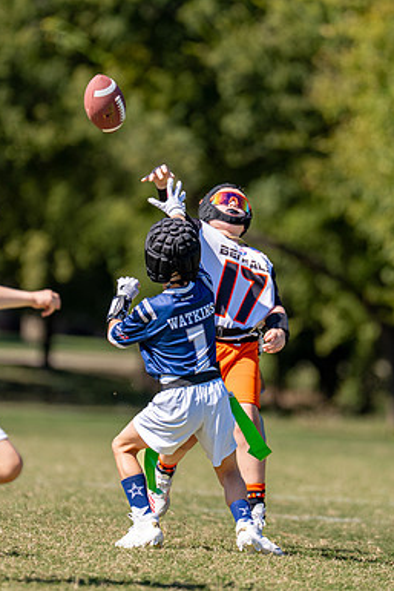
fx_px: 7183
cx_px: 202
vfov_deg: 4.7
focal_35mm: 438
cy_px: 274
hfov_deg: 3.1
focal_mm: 200
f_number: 2.8
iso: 160
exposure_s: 1/2500
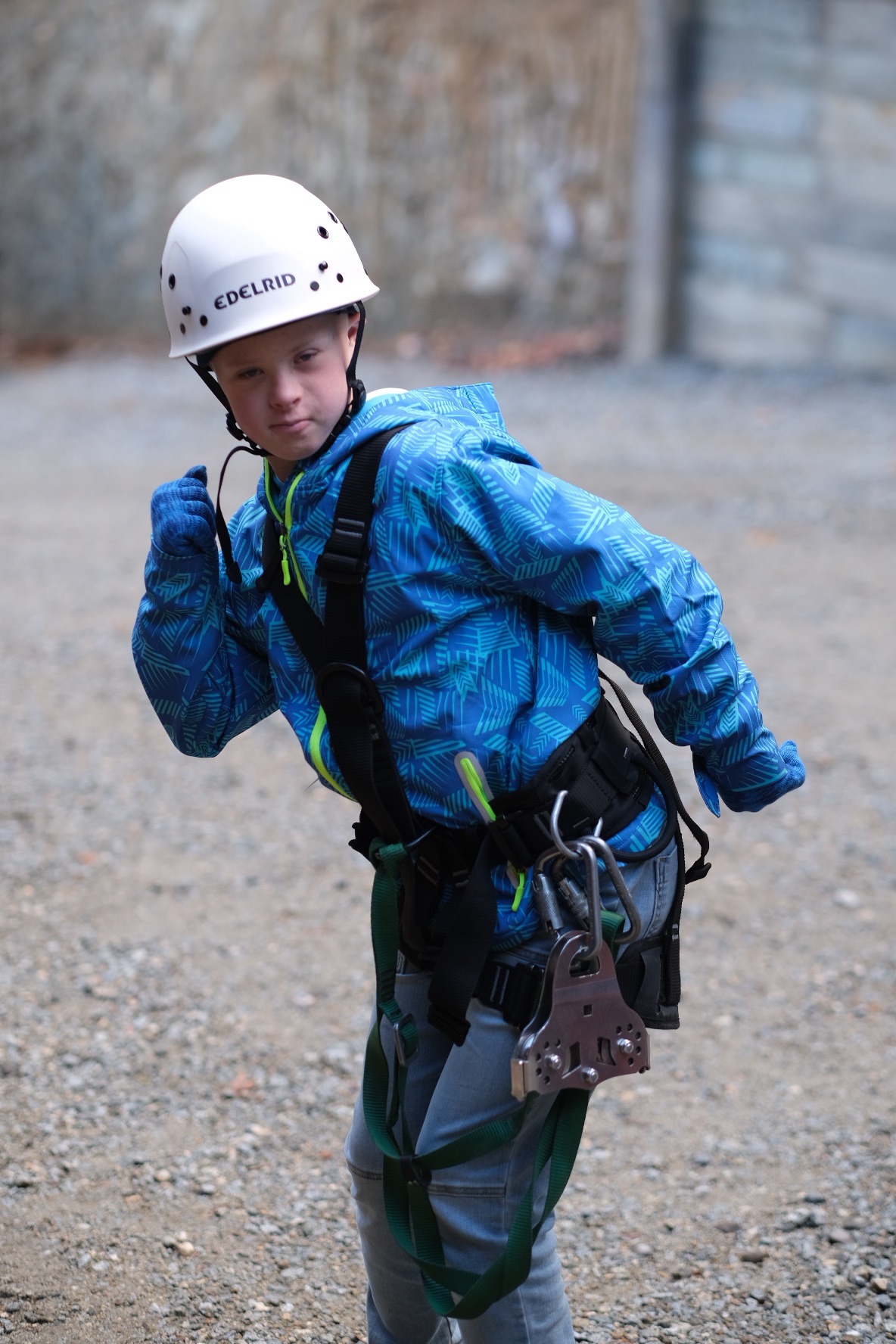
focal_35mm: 84
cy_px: 672
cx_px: 448
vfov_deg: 24.2
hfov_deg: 16.3
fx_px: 3136
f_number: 2
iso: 160
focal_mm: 56
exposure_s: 1/280
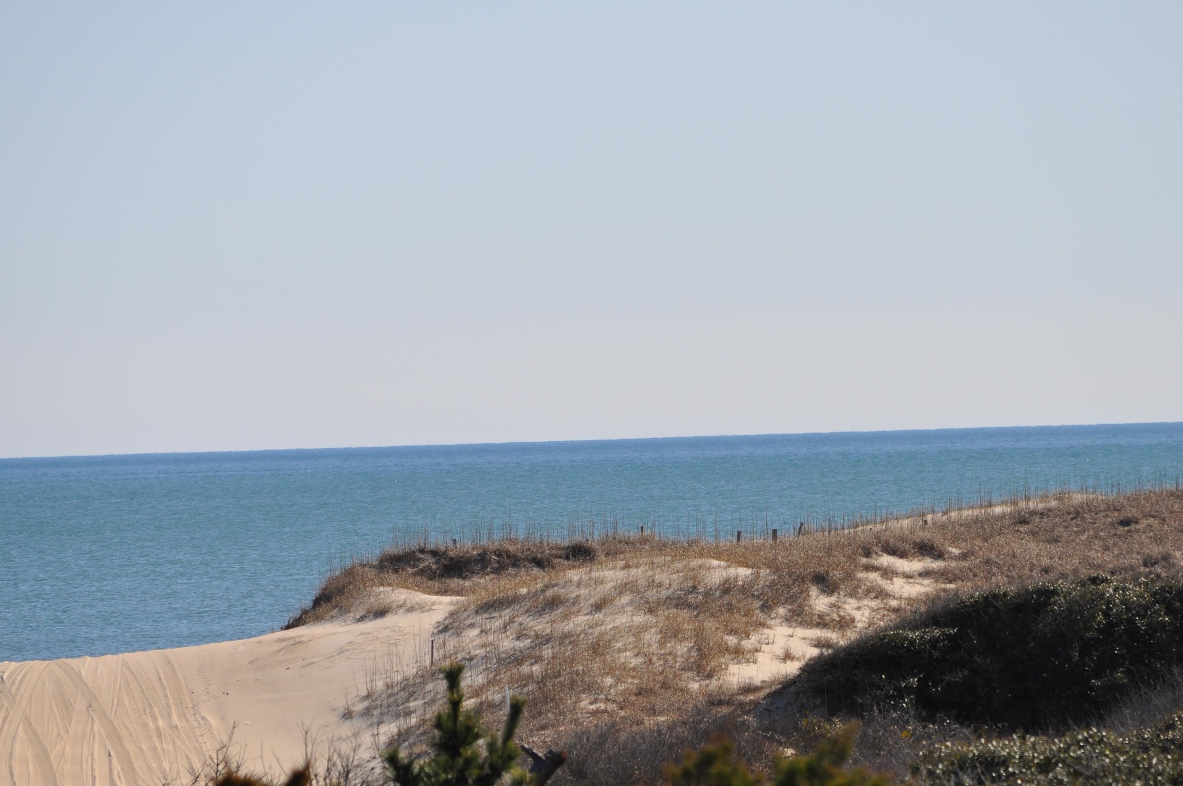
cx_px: 677
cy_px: 409
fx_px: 11945
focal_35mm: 364
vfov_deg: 3.8
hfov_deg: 5.7
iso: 200
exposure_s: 1/800
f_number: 7.1
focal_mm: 200
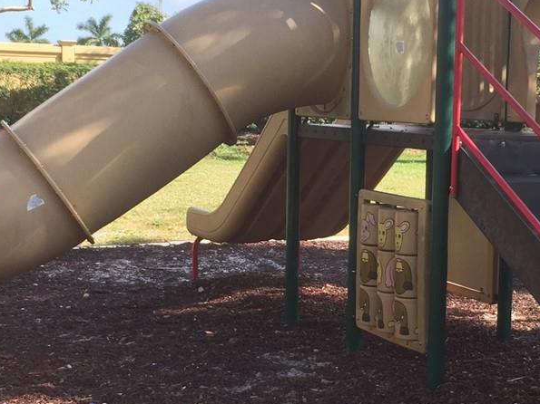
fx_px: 1217
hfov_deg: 24.9
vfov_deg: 18.9
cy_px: 250
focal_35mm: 78
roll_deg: -2.6
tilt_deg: -7.3
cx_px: 353
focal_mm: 4.15
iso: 32
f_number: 2.2
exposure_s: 1/599
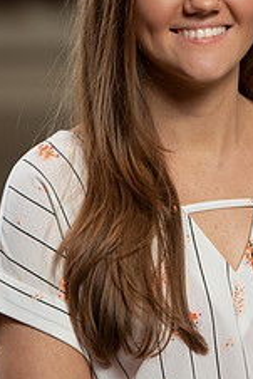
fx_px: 3347
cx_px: 188
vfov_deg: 6.5
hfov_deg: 4.3
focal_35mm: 318
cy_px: 91
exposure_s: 1/160
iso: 500
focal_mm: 160
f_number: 5.6
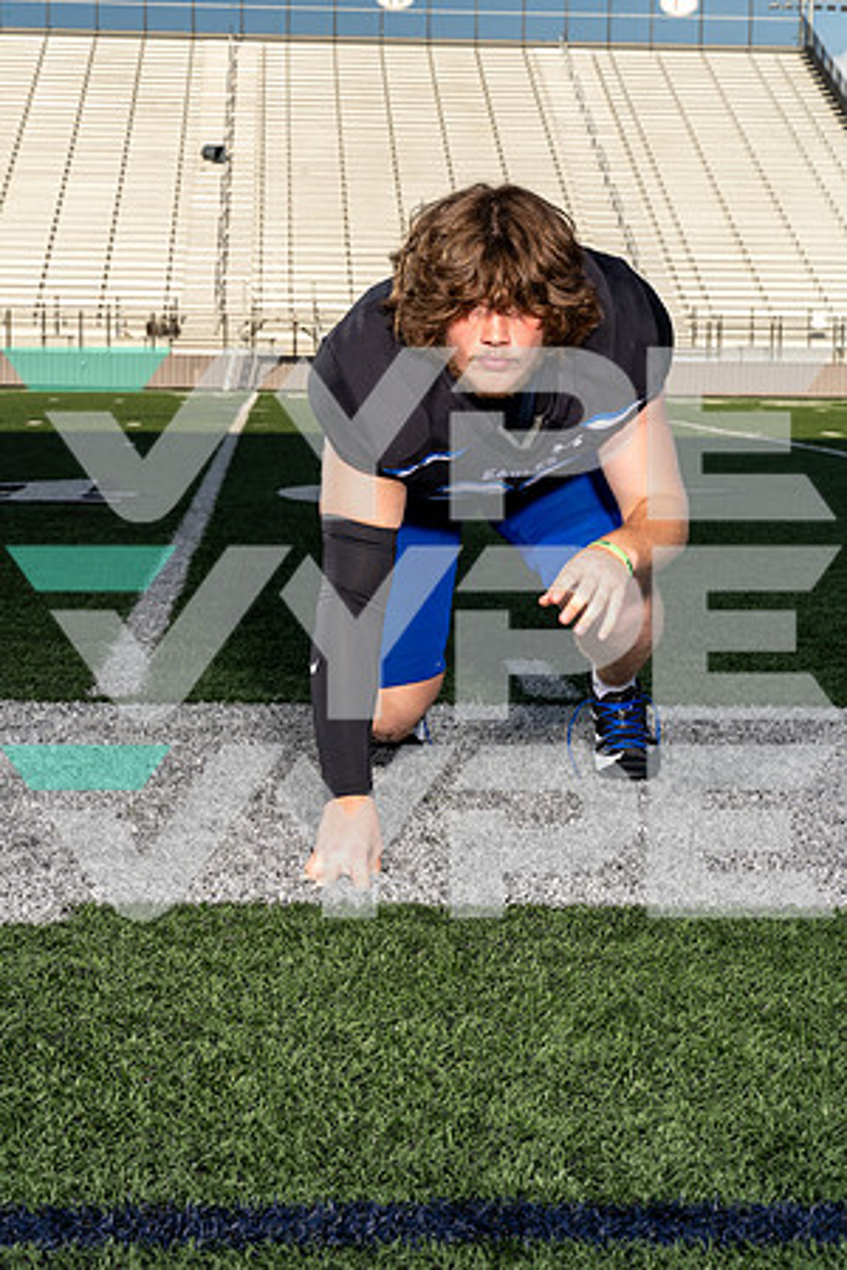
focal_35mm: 70
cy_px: 635
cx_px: 424
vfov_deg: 28.8
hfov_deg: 19.5
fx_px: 2470
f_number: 11
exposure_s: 1/250
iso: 160
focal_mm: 70
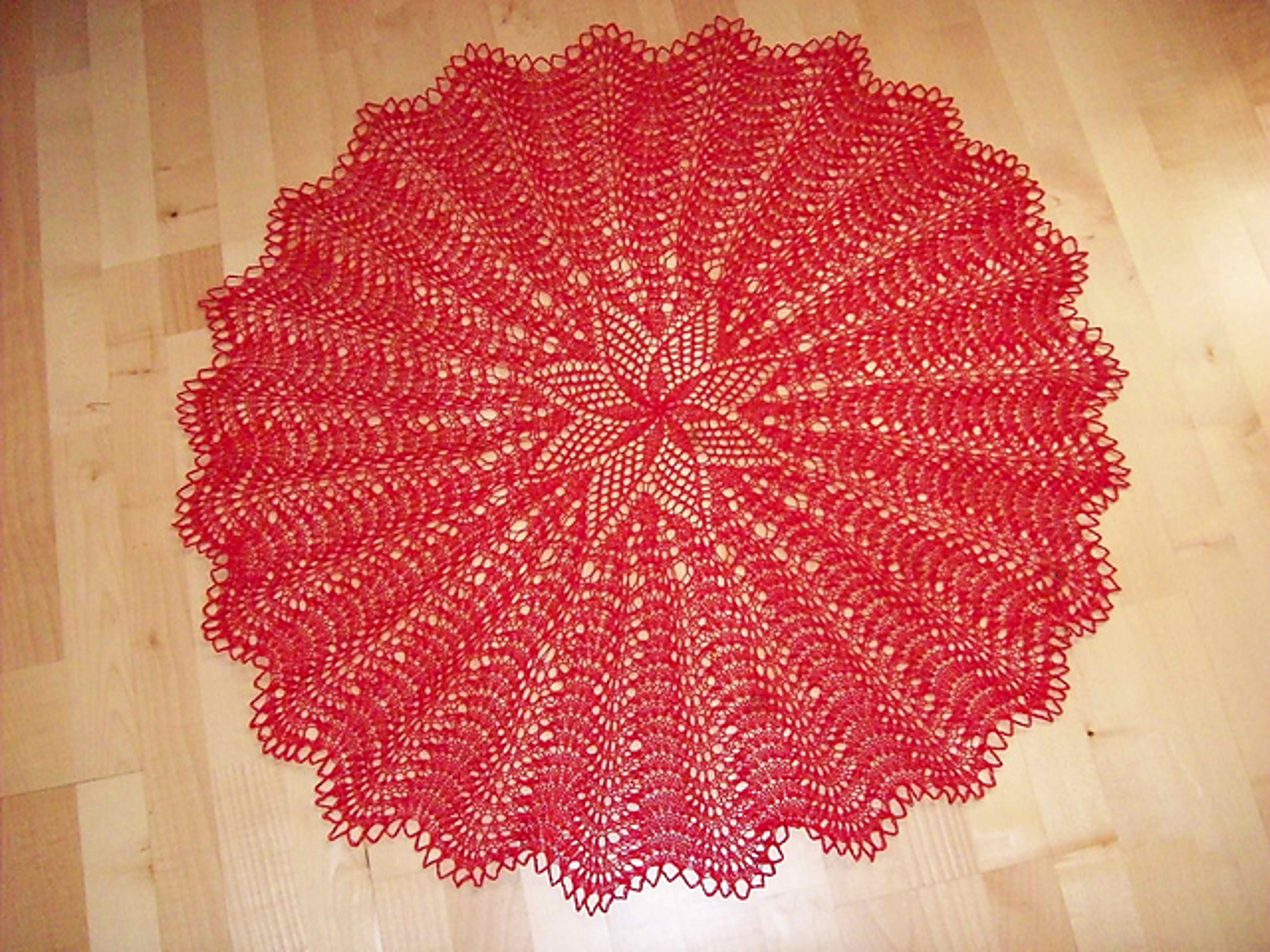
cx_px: 635
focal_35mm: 36
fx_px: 1321
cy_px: 476
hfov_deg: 51.4
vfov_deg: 39.7
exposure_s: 1/128
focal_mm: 6
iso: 800
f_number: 2.7
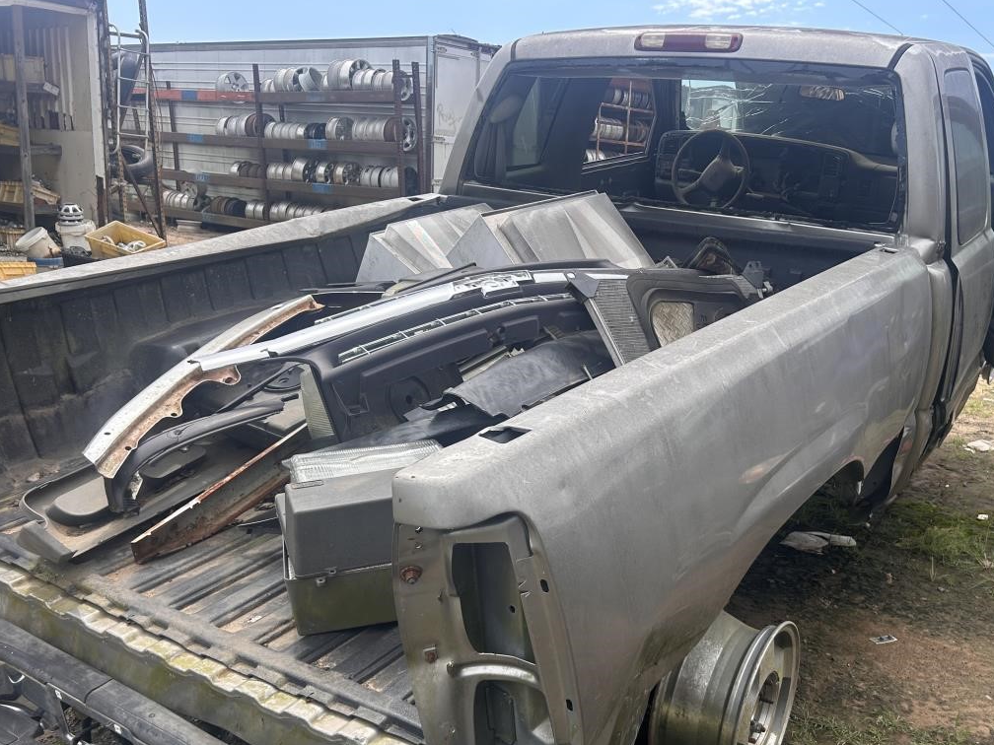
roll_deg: -3.7
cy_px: 463
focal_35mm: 33
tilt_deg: -15.8
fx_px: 948
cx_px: 581
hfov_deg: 55.1
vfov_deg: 42.6
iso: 50
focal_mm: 5.7
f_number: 1.5
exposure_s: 1/1488
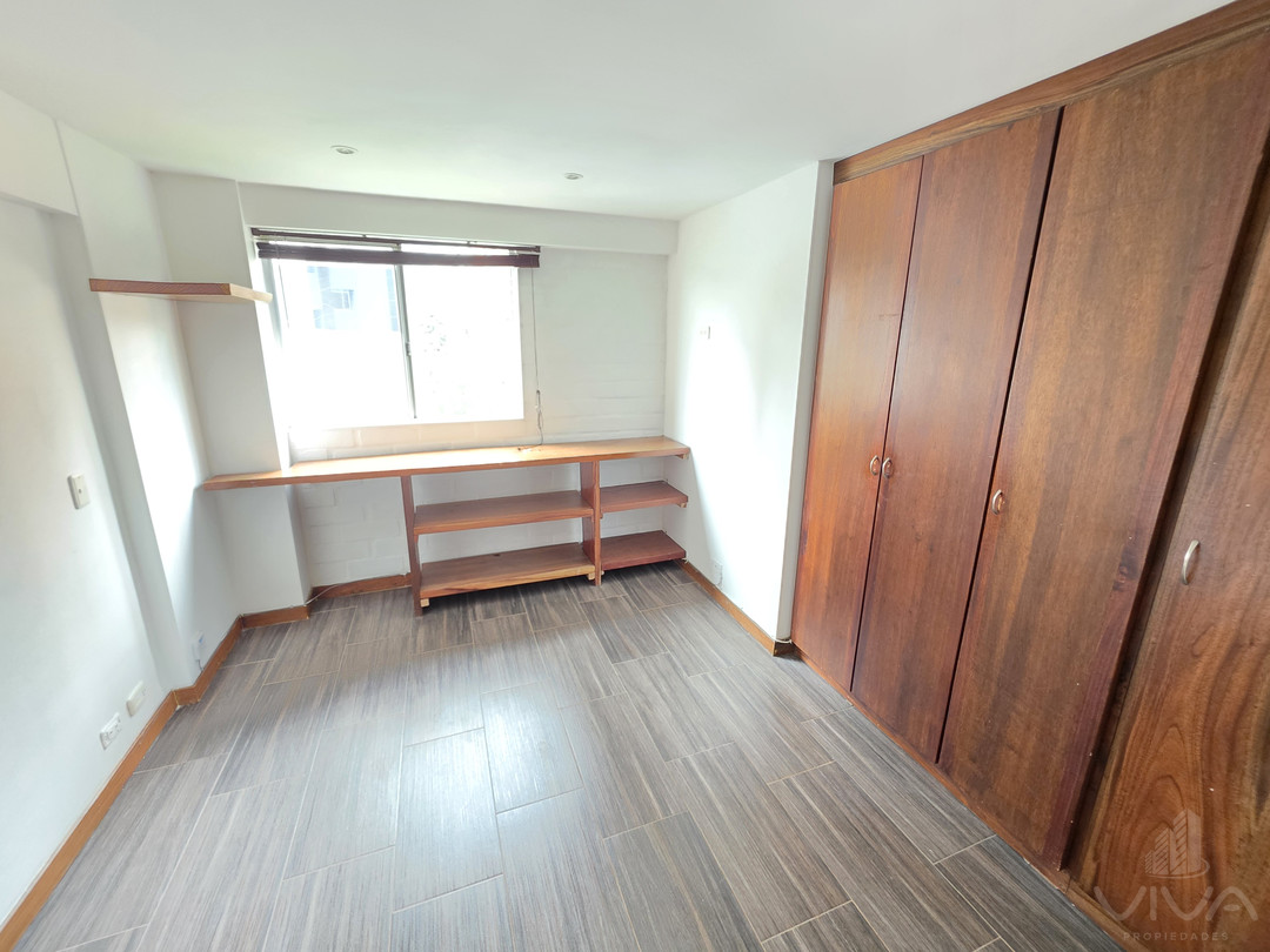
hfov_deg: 106.2
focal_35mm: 13
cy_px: 476
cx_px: 635
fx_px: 477
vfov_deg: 89.9
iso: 640
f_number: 1.9
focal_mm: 2.2
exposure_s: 1/60
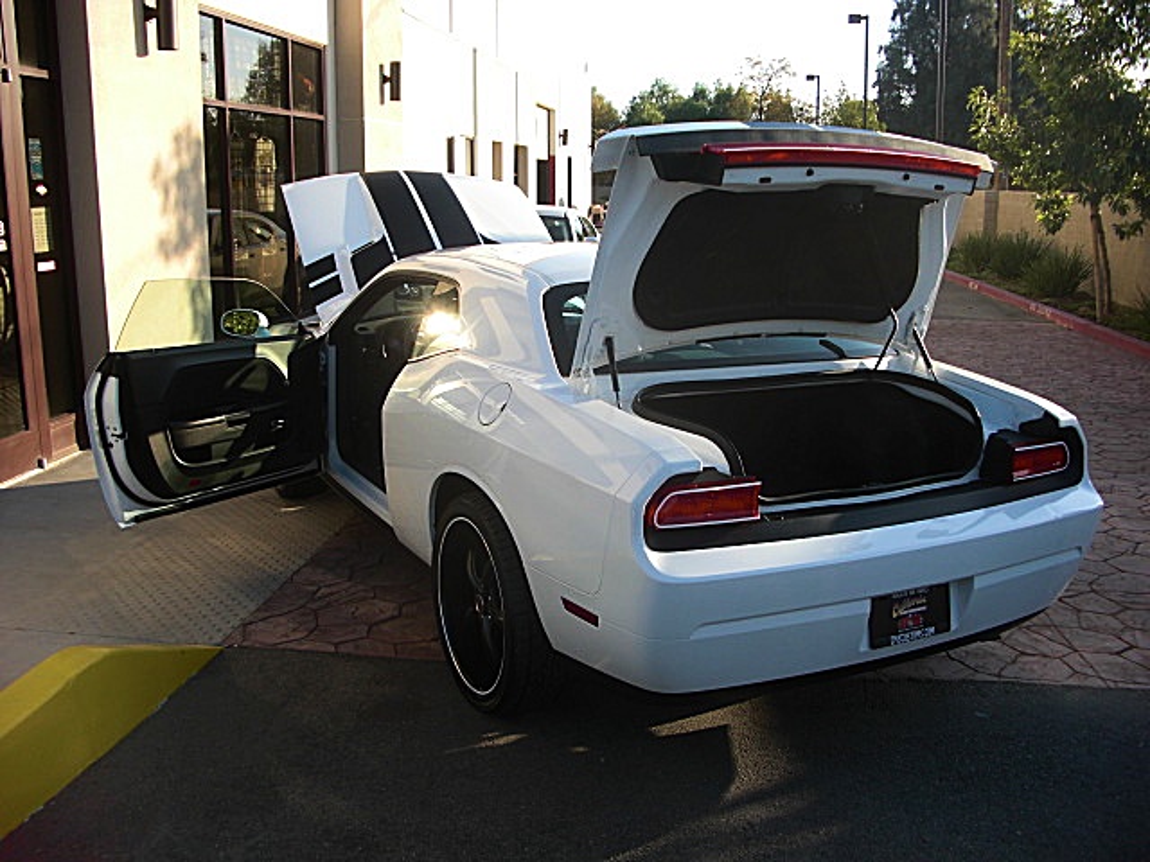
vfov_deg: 39.7
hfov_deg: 51.4
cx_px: 575
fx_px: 1196
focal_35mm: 36
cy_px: 431
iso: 50
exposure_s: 1/320
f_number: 2.8
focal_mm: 6.3
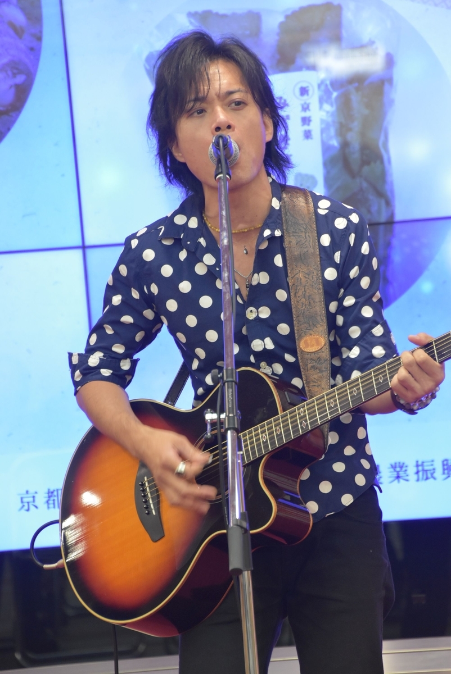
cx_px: 226
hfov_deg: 6.8
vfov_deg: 10.2
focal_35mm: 202
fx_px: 3798
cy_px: 337
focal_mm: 135
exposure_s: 1/60
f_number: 6
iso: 1800
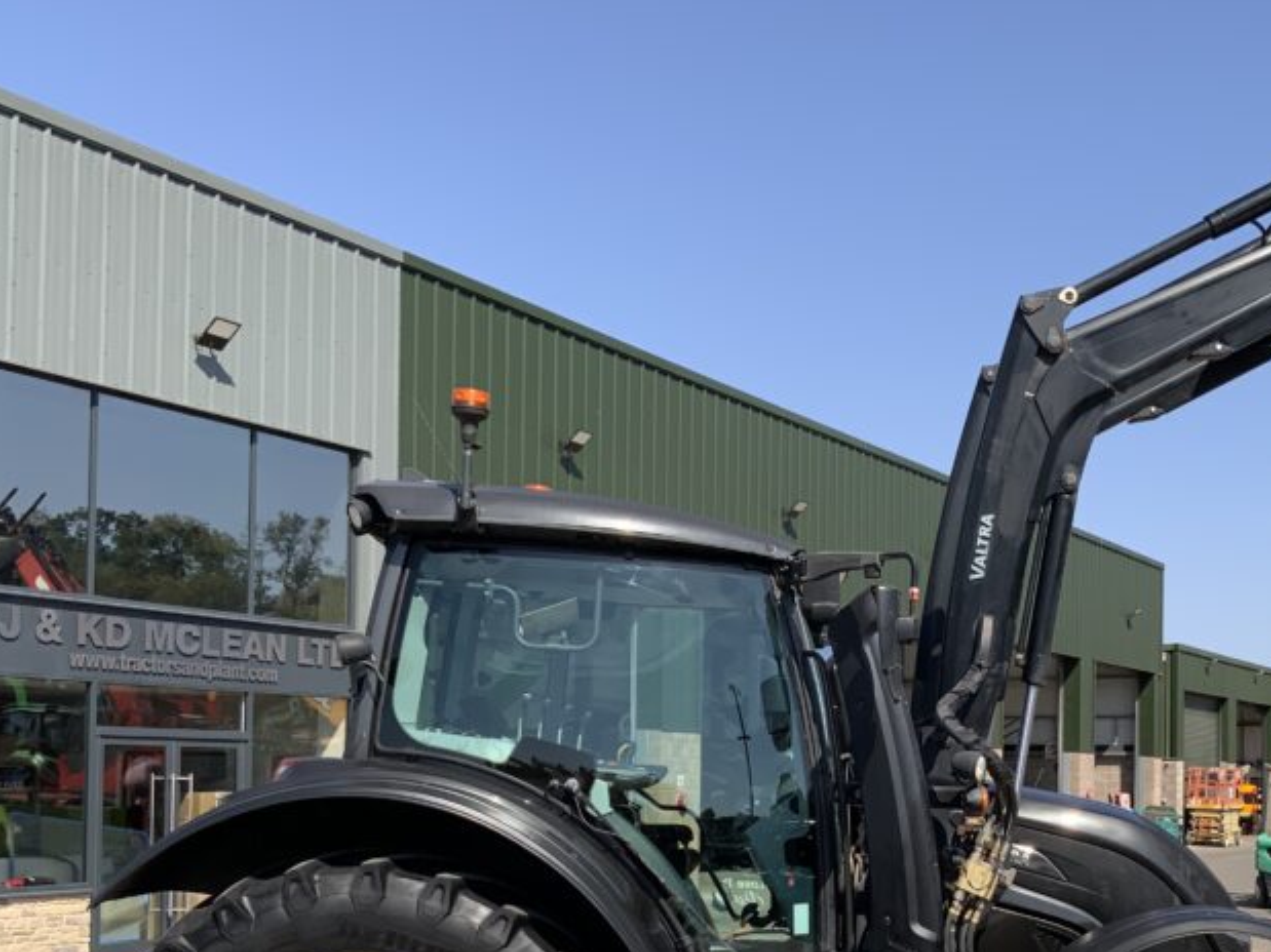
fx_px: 1762
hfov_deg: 38.7
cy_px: 735
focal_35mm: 48
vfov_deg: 29.7
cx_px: 938
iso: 16
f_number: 1.8
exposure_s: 1/1675
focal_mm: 3
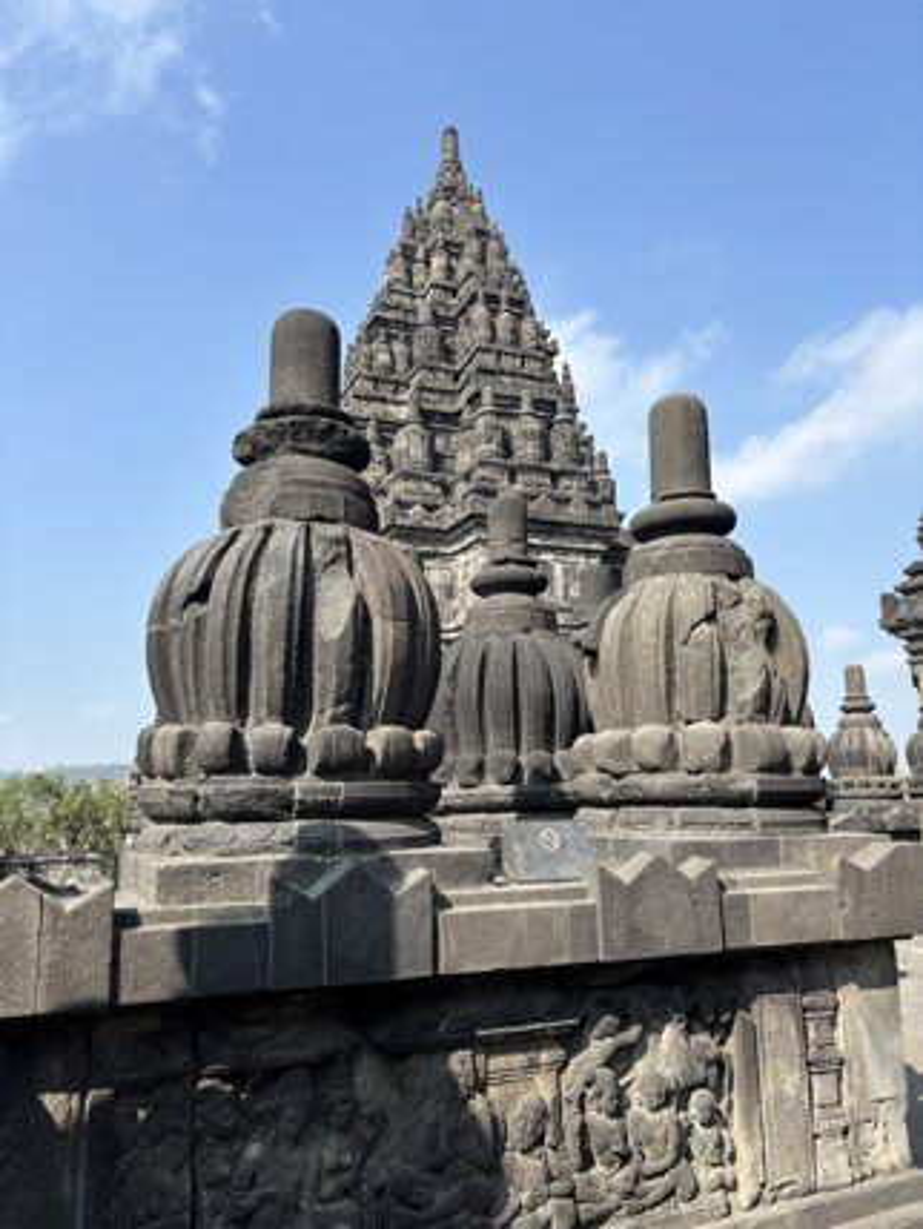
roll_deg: -0.9
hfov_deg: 53.1
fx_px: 924
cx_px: 462
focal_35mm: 26
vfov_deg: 67.3
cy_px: 614
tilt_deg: +11.9
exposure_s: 1/1845
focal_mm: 5.96
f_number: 1.6
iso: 50
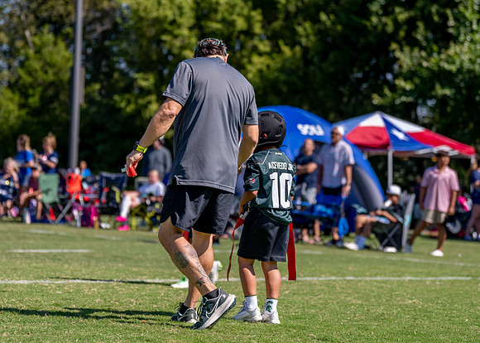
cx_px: 229
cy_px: 156
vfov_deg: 11.4
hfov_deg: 15.9
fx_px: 1719
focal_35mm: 126
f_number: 2.8
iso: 200
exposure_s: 1/3200
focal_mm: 90
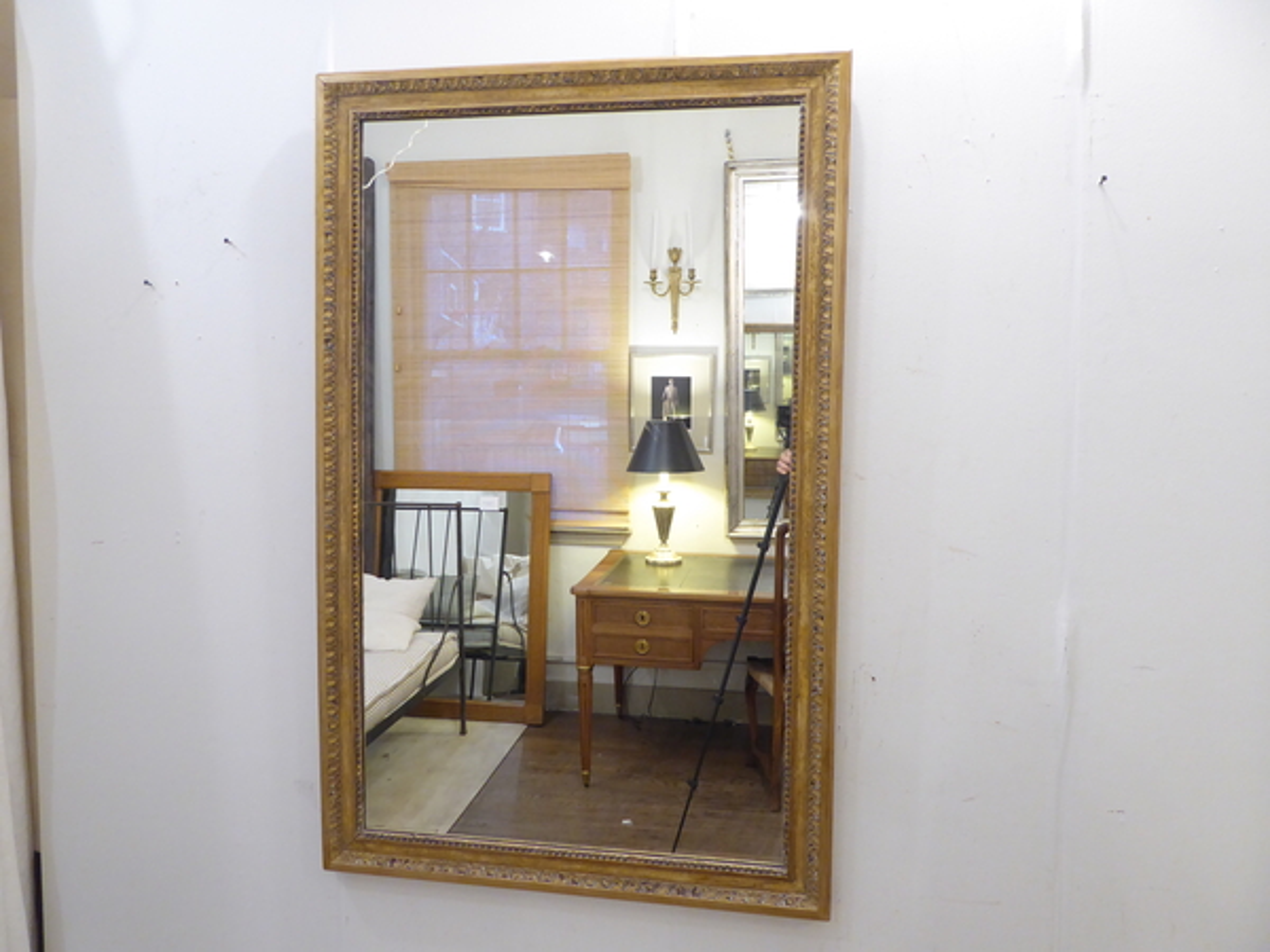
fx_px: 917
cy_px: 476
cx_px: 635
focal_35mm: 25
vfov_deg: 54.9
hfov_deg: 69.4
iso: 400
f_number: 3.3
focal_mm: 4.3
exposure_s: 1/13
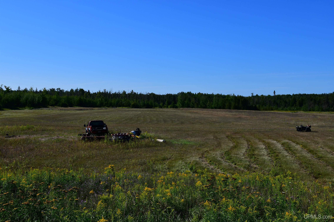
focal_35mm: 40
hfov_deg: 48.5
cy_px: 111
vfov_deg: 33.4
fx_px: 371
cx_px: 167
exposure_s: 1/500
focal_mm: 27
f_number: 11
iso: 180
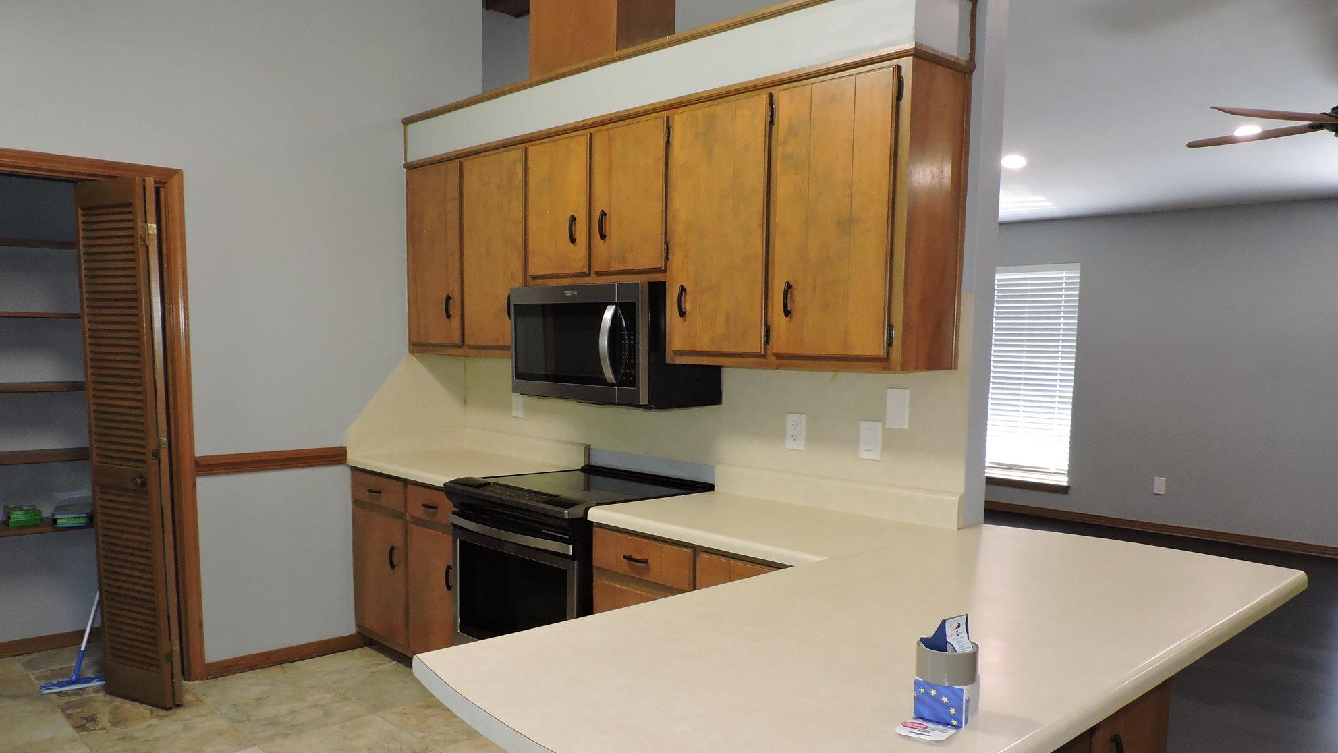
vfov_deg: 42.6
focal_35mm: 27
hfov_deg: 69.8
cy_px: 465
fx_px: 958
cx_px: 653
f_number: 3
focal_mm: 4.3
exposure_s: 1/40
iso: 320
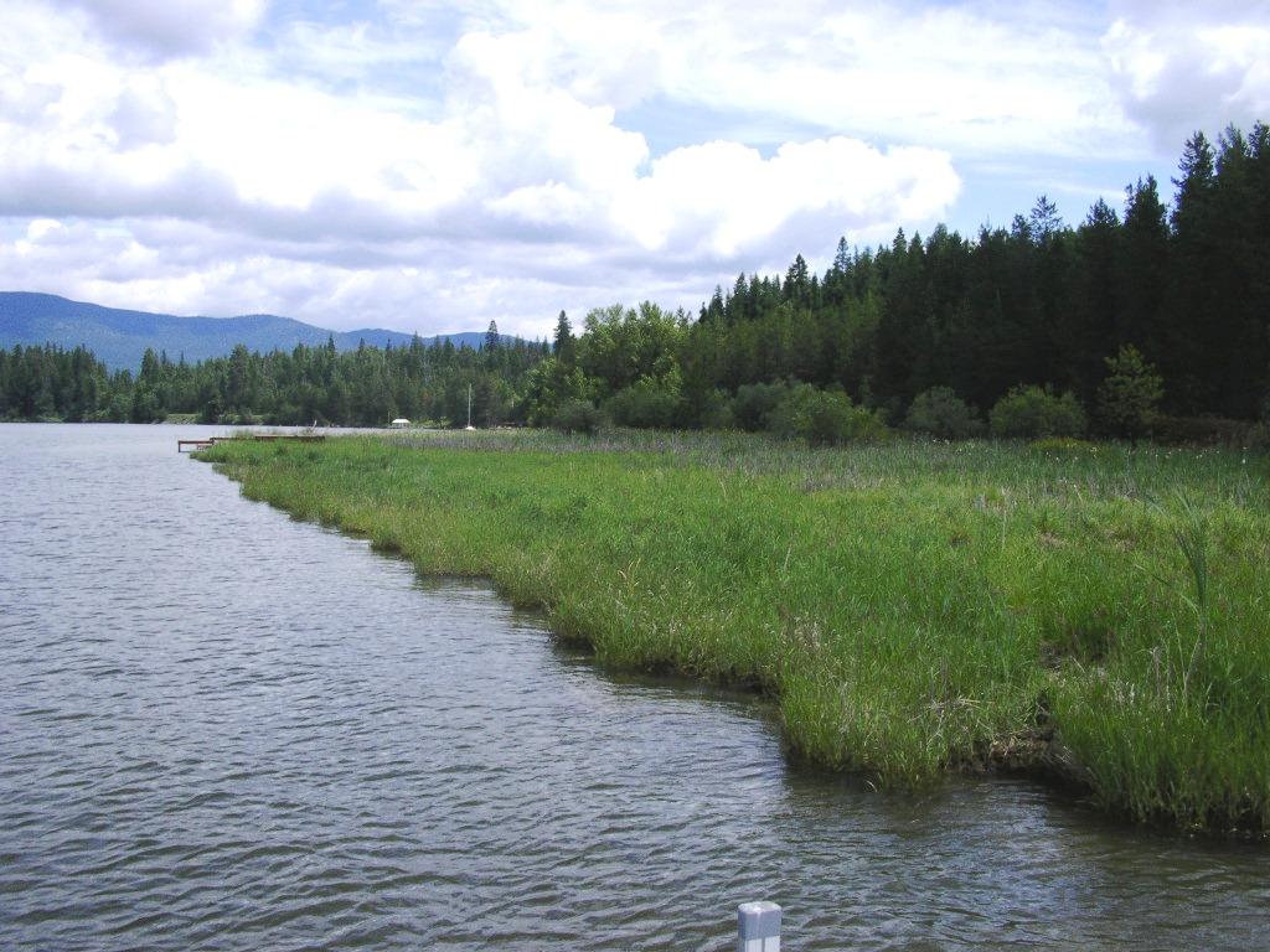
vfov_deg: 37.7
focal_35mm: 38
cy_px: 476
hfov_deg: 49.0
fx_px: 1394
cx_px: 635
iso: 50
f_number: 4.1
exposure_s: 1/800
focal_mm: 5.8
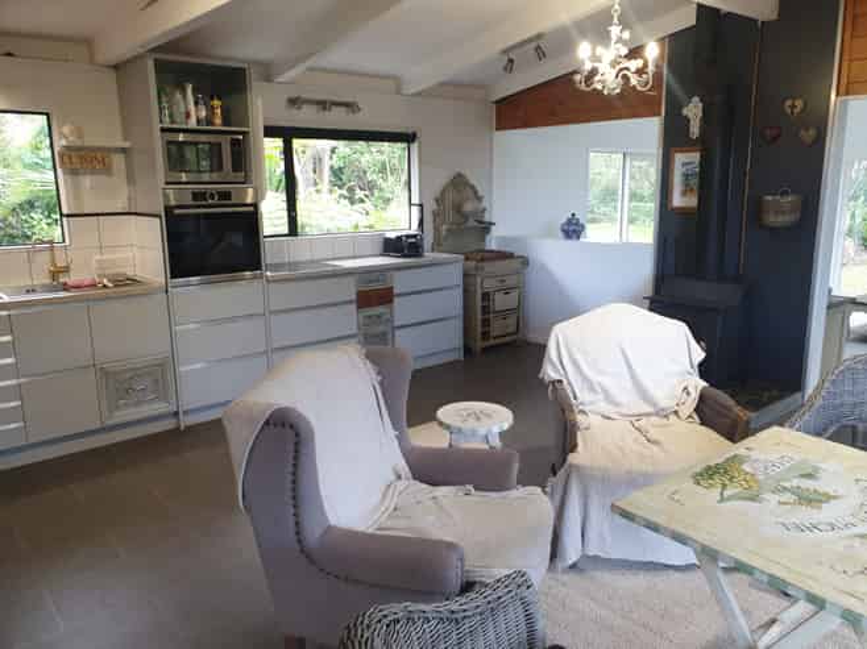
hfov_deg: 67.3
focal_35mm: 26
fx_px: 651
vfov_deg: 53.0
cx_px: 434
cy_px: 324
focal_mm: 4.3
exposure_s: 1/50
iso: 160
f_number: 2.4
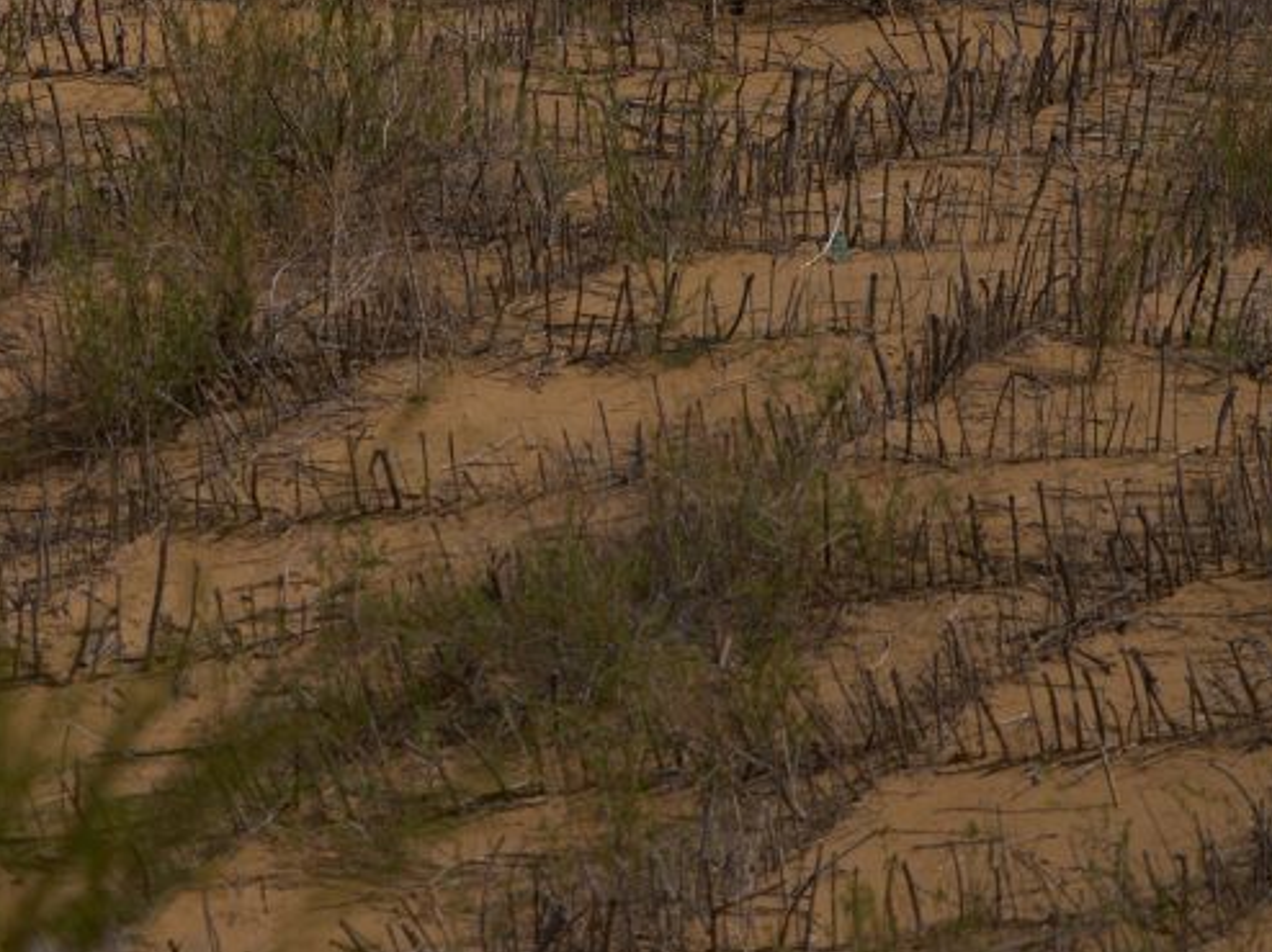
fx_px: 17740
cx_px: 474
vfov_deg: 3.1
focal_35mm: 483
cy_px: 265
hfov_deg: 4.1
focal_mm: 200
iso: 100
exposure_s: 1/6400
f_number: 2.8
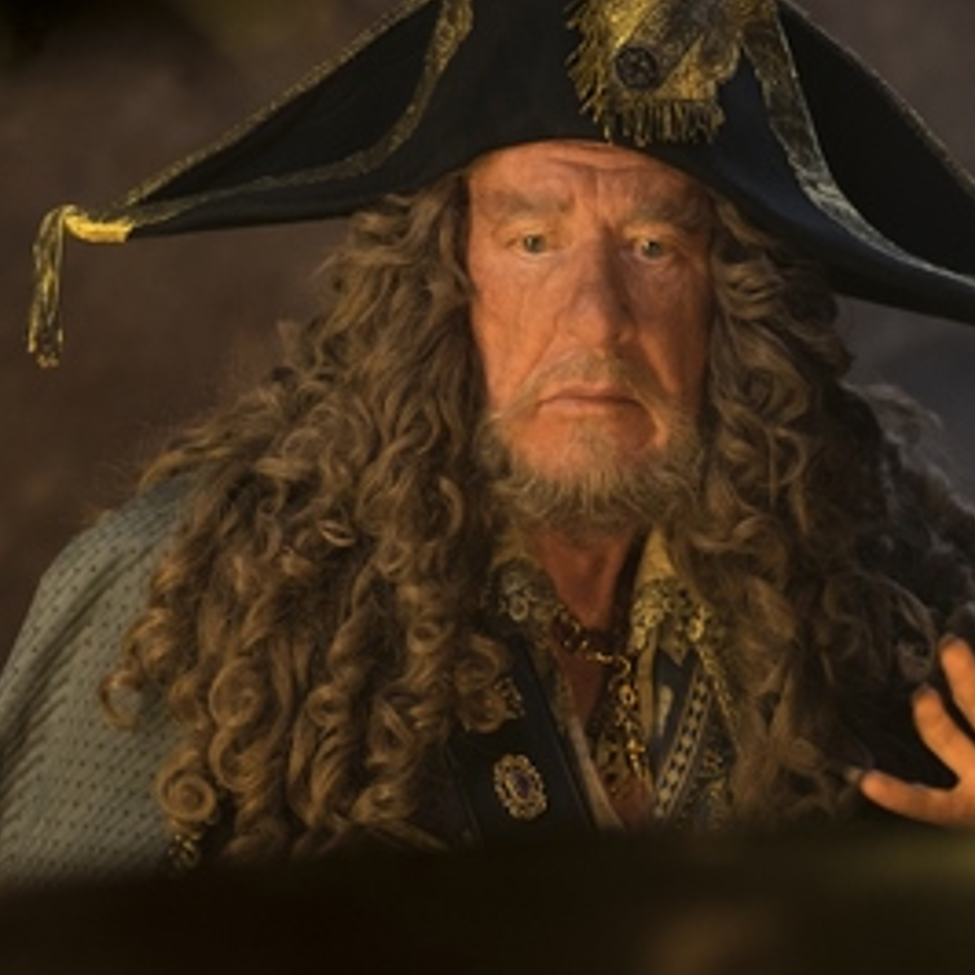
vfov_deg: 9.3
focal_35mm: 188
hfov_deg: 9.3
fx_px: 5991
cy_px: 720
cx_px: 491
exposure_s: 1/160
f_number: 2
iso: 800
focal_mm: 56
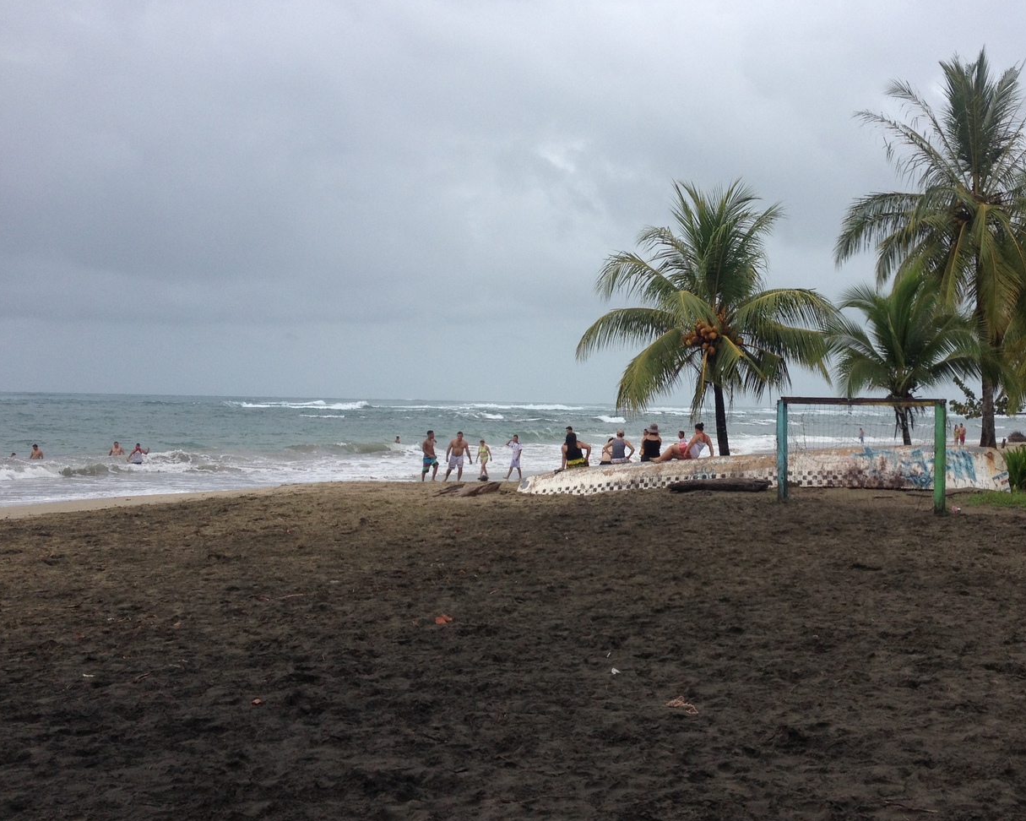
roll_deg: -1.2
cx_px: 671
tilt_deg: -1.9
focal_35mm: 45
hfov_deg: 40.7
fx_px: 1366
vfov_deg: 33.4
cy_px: 351
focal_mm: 4.28
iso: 50
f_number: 2.4
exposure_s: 1/1082
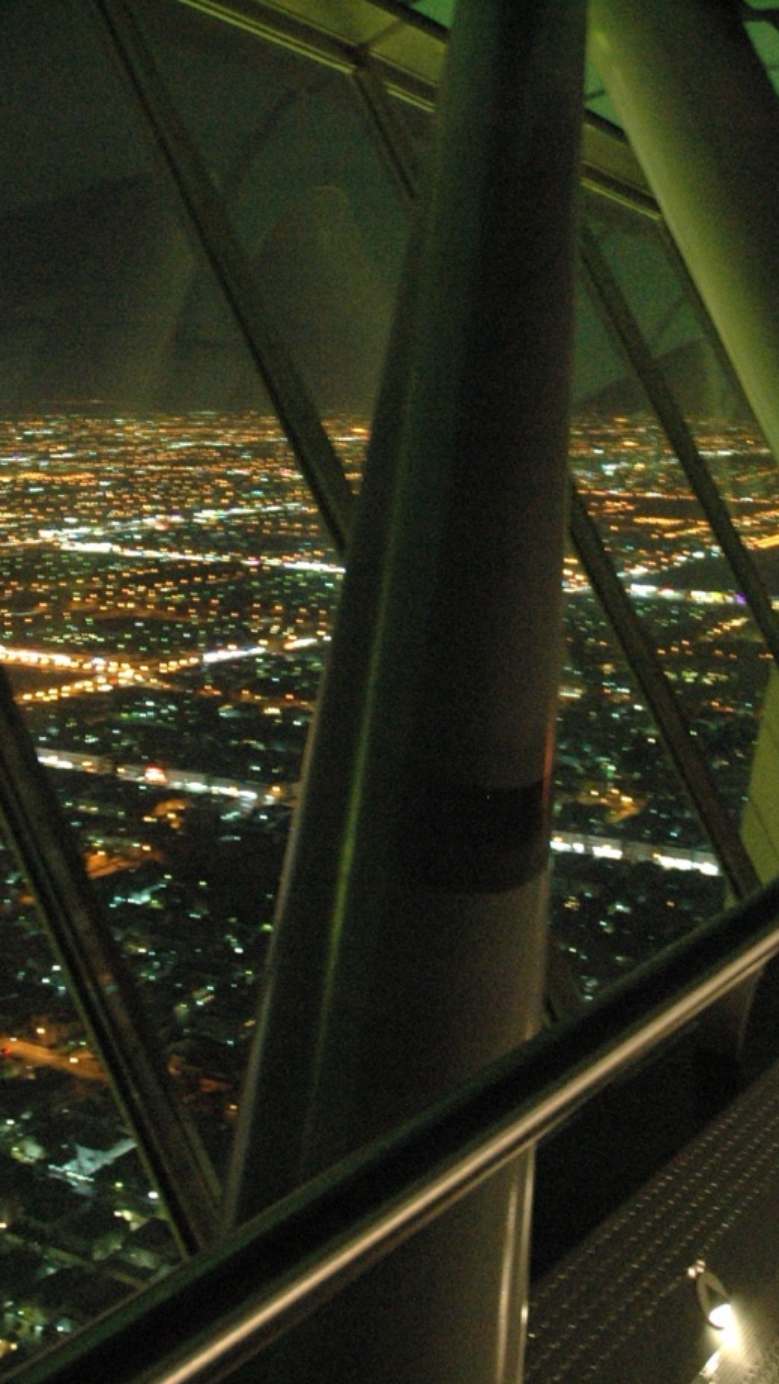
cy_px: 693
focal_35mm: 43
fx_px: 1578
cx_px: 371
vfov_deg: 47.3
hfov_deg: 27.7
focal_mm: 18
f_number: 3.5
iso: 1600
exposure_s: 1/5
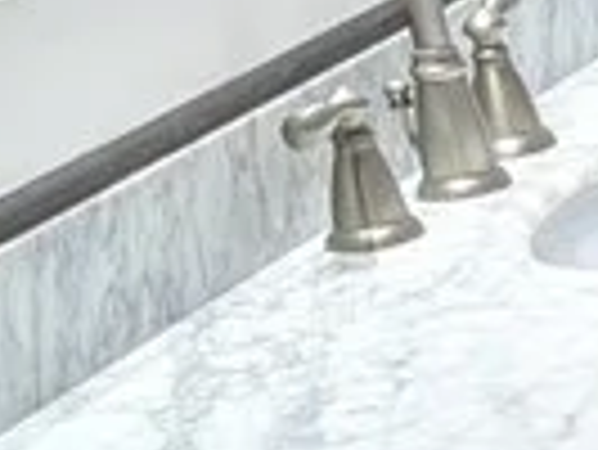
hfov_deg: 9.4
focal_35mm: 184
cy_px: 524
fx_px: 3182
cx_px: 1524
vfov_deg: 8.0
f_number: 1.85
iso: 66
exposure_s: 1/60
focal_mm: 6.81
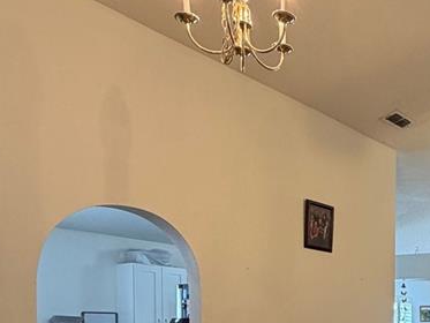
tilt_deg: -1.3
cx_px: 500
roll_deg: -0.8
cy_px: 351
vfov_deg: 29.2
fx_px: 559
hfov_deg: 34.7
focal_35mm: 45
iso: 250
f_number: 2.2
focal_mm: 2.22
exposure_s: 1/60
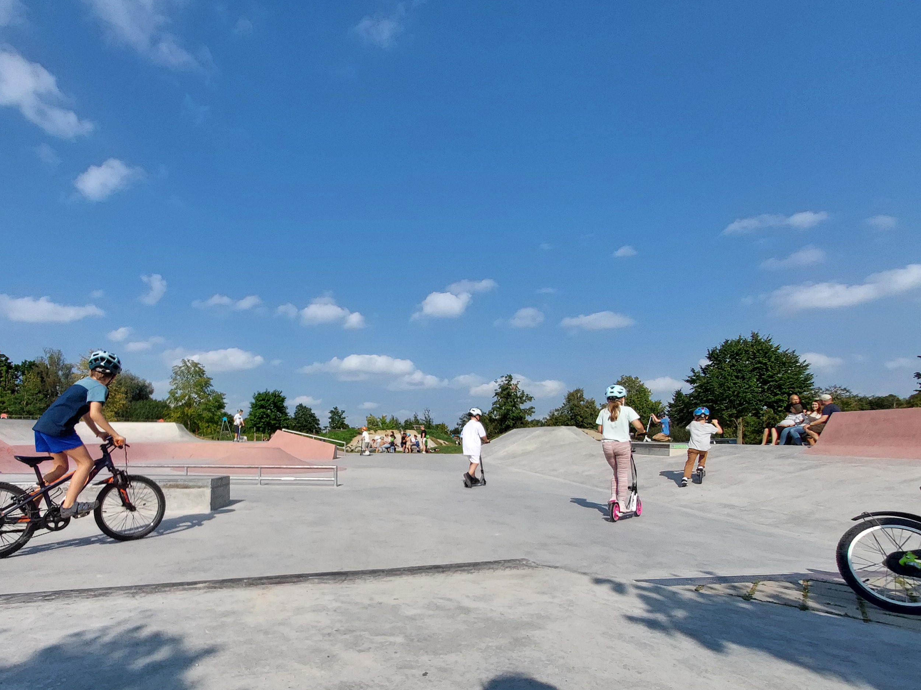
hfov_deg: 89.8
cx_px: 366
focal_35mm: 17
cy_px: 449
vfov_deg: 72.9
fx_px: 452
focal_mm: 1.42
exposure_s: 1/2453
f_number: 2.2
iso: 64
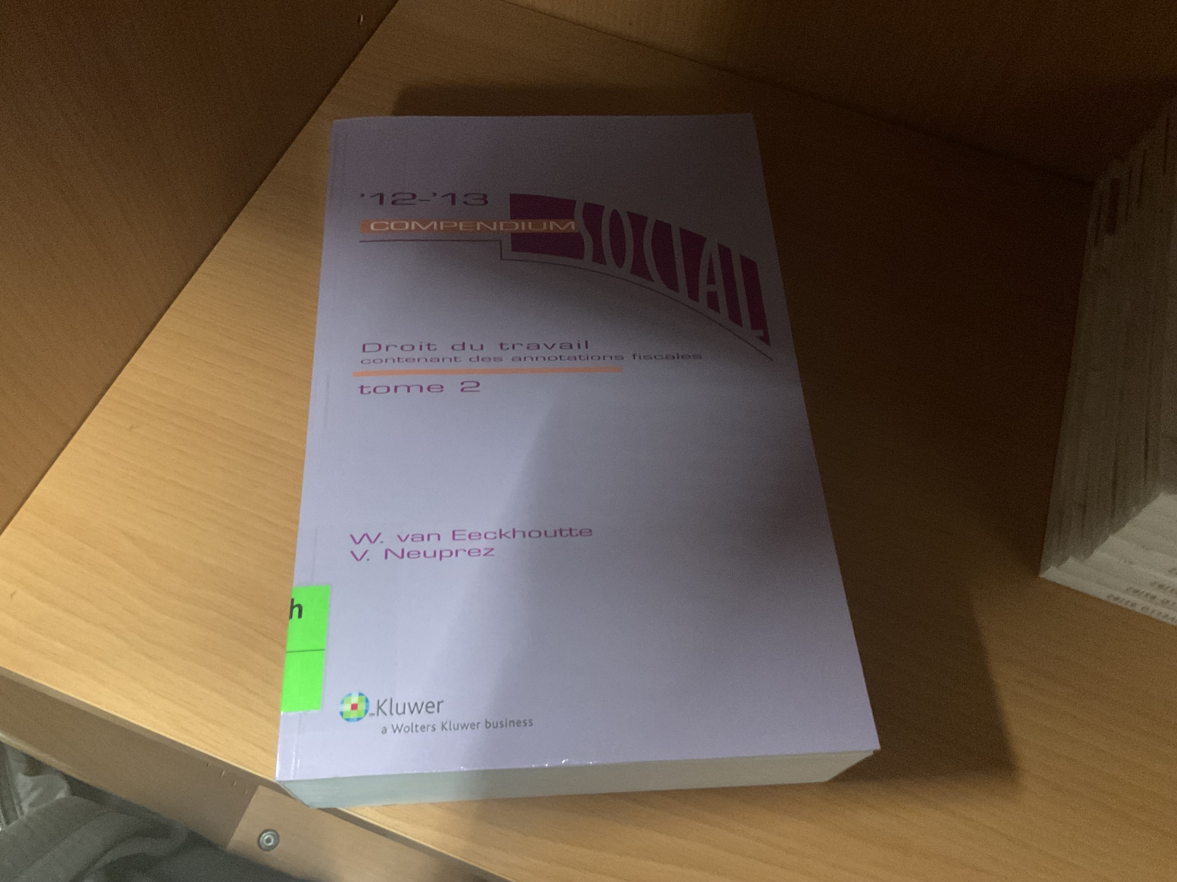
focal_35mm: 29
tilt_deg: -60.5
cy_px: 441
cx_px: 588
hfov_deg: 61.7
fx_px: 986
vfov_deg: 48.2
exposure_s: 1/25
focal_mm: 3
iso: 500
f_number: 1.8
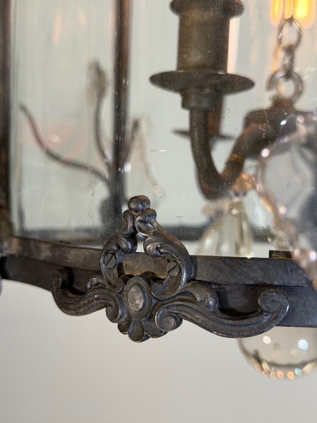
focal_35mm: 48
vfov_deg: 39.7
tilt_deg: -2.6
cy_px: 212
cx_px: 158
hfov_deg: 30.3
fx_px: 586
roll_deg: -2.1
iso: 125
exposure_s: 1/50
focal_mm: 6.76
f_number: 1.78
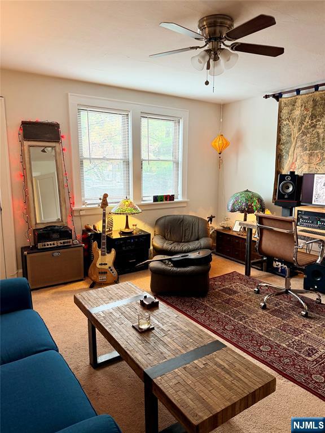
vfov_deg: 71.6
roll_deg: +0.5
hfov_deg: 56.8
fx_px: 300
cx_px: 162
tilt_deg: -9.7
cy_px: 216
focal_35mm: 24
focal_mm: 6.76
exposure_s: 1/60
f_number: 1.78
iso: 200
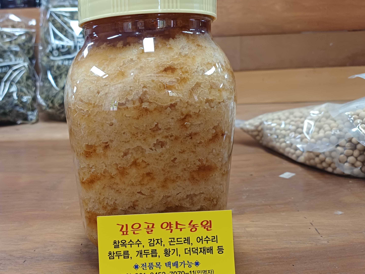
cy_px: 152
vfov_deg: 45.4
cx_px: 130
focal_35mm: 31
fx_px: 327
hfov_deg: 57.4
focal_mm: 5.06
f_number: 1.8
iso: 160
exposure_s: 1/40
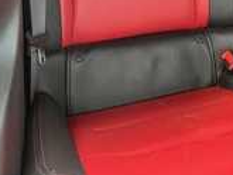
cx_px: 215
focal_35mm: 68
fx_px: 458
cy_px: -21
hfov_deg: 27.4
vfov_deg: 20.5
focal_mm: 3
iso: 64
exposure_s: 1/62
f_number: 1.8
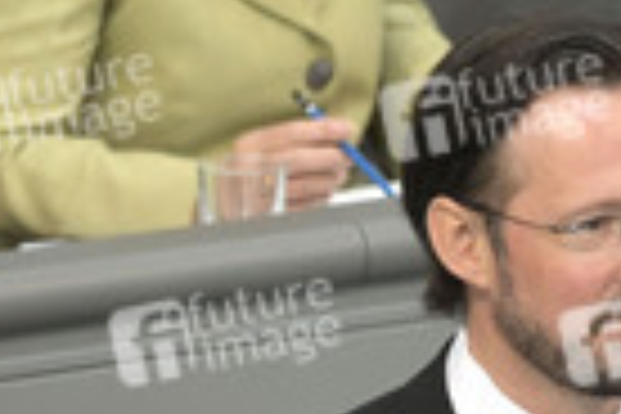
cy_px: 670
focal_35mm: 1112
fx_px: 19180
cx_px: 556
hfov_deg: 1.9
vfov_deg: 1.2
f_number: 5.6
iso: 8000
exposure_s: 1/500
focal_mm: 340
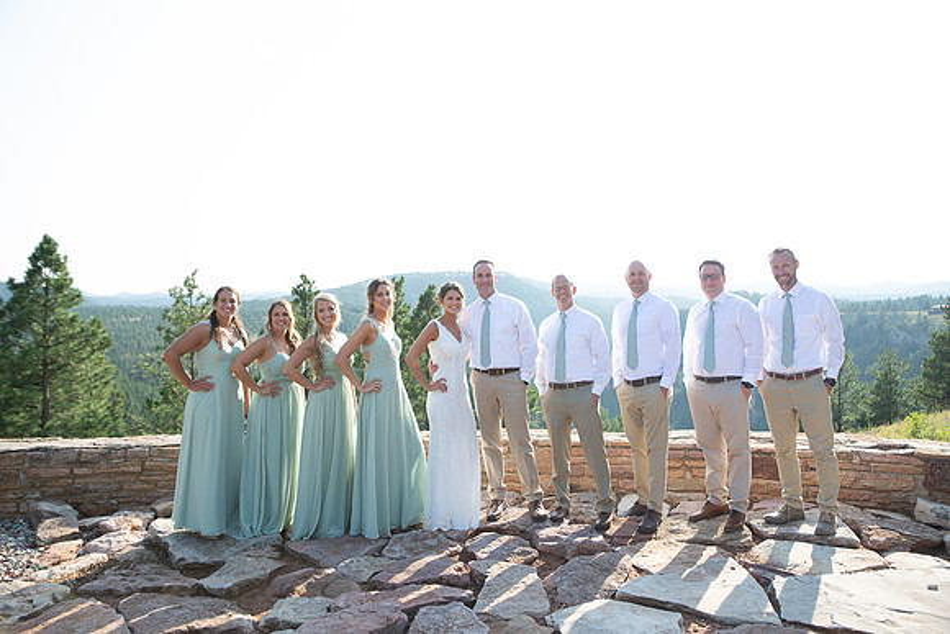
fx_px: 765
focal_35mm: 29
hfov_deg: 63.6
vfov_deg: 45.0
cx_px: 475
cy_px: 317
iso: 125
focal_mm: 29
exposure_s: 1/400
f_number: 3.5
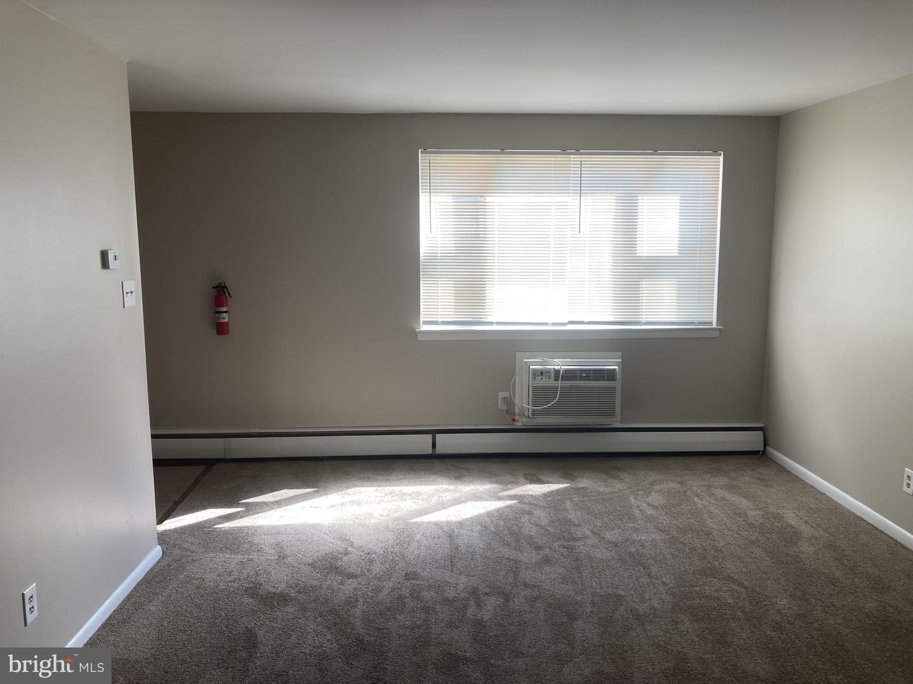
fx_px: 739
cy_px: 342
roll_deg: -0.5
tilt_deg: -7.8
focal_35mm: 28
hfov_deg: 63.4
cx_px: 456
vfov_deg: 49.7
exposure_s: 1/120
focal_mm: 3.99
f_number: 1.8
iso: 32
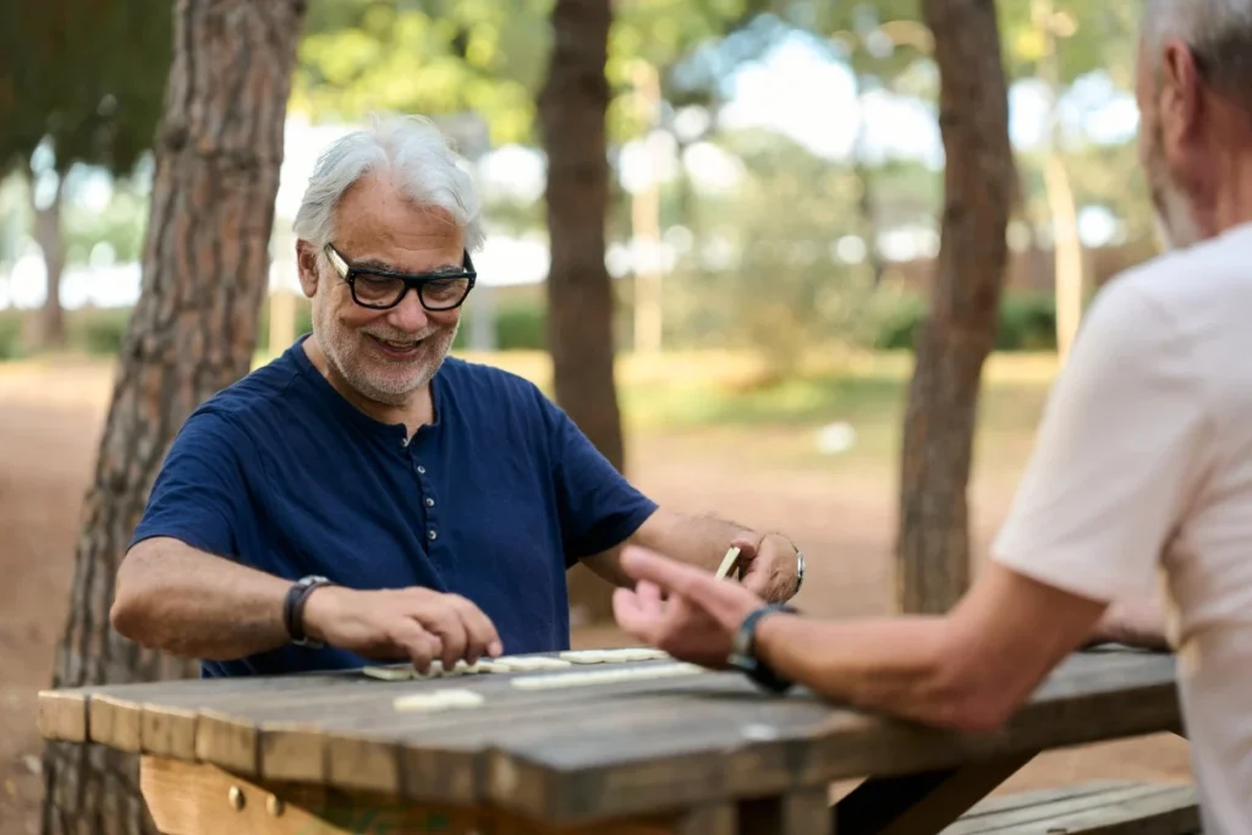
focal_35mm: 70
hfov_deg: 28.8
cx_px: 626
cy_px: 418
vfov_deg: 19.5
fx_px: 2435
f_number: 2
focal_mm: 70
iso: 320
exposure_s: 1/250
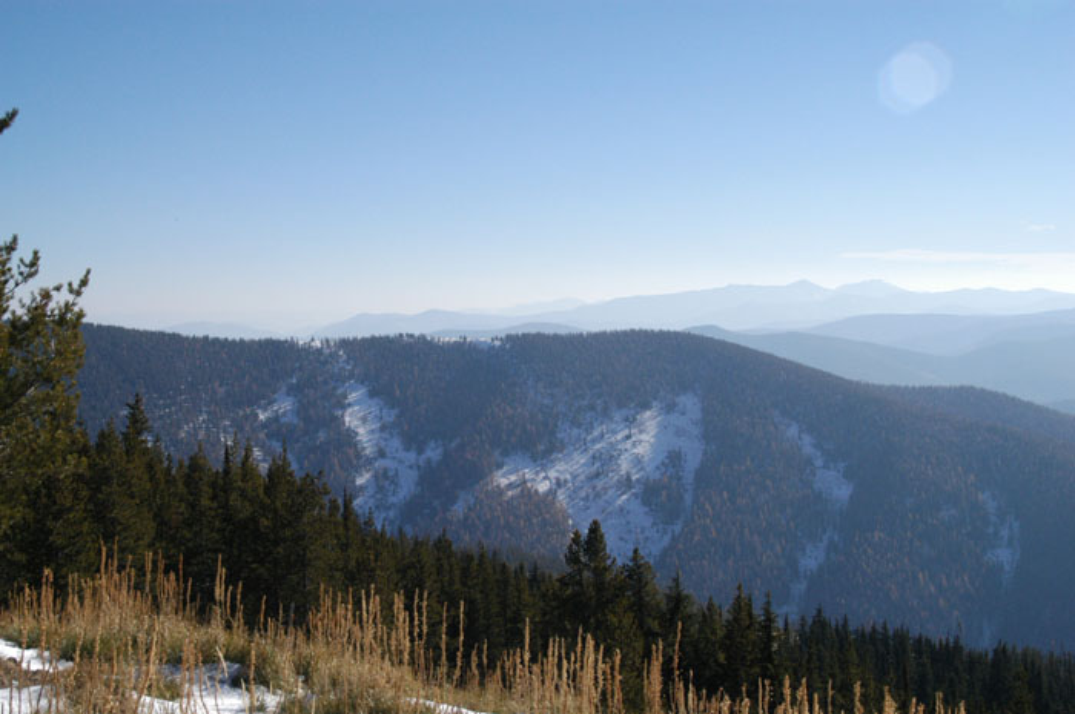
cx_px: 538
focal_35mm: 52
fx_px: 1566
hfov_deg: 37.9
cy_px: 357
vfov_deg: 25.7
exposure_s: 1/640
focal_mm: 35
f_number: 13
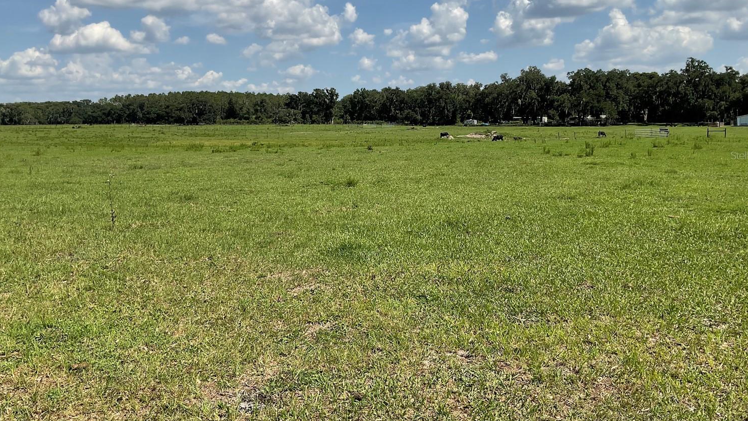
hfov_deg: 58.0
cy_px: 155
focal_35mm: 34
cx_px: 376
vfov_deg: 34.4
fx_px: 674
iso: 16
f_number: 1.8
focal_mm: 3
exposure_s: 1/2667
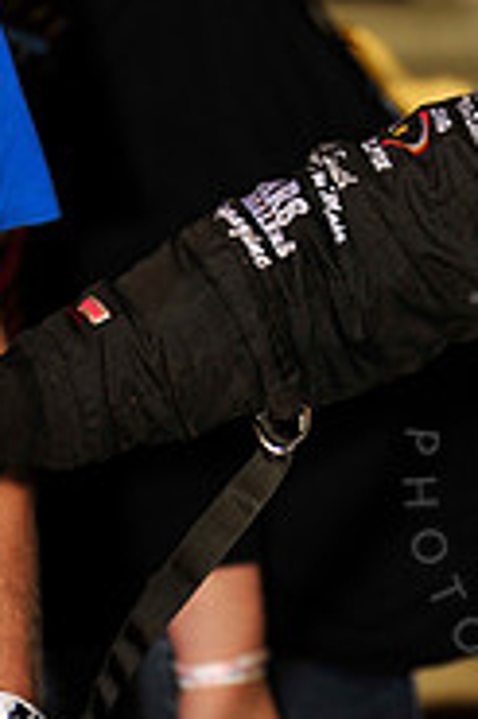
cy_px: -155
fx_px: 12530
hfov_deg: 2.2
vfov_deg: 3.3
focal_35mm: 628
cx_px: 700
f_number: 5.6
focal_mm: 200
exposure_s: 1/250
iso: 500
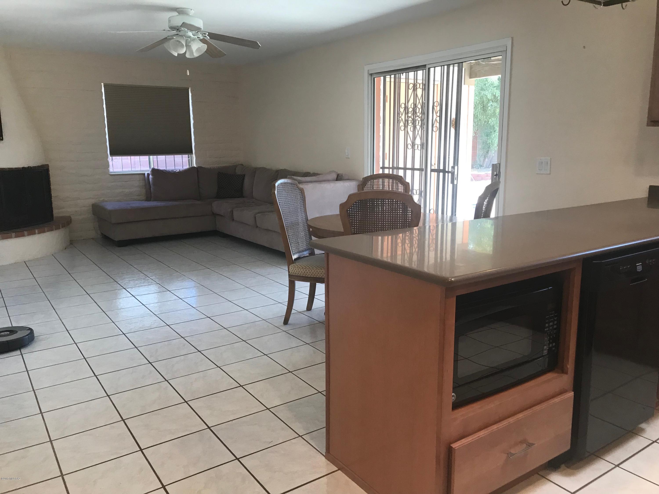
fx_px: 533
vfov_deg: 49.7
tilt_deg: -9.8
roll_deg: +1.2
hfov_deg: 63.4
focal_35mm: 28
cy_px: 247
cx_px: 330
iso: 25
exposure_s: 1/40
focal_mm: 3.99
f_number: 1.8
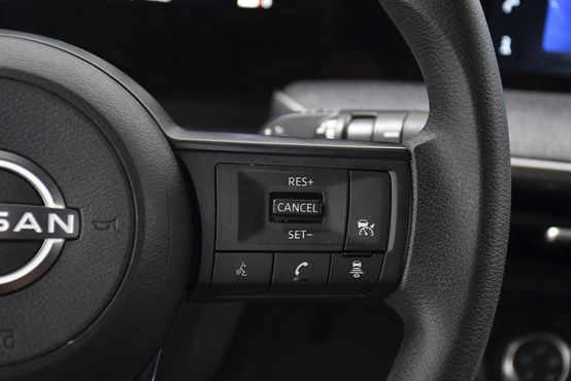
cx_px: 297
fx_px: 1650
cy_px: 213
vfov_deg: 13.2
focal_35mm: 104
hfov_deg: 19.6
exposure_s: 1/80
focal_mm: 60
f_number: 5
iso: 1250
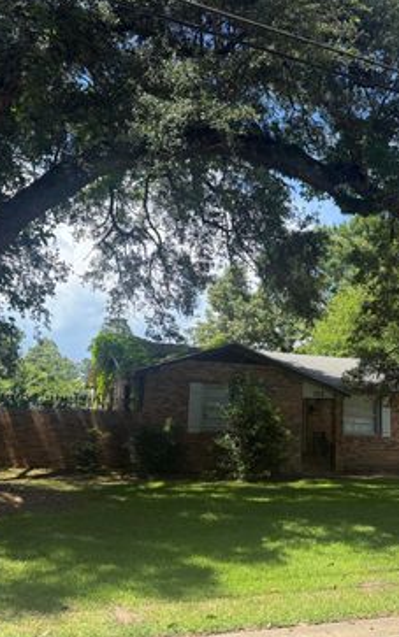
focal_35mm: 35
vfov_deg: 55.3
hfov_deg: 35.8
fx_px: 609
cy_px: 322
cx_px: 274
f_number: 1.78
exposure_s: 1/2232
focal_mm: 6.76
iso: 100
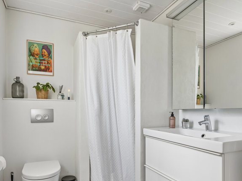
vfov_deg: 56.3
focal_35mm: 24
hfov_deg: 71.6
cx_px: 122
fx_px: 168
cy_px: 111
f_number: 5
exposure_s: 1/125
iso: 400
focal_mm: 18
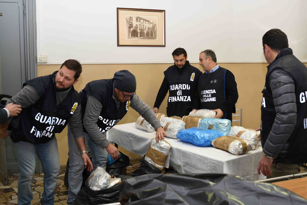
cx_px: 154
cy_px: 102
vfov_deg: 36.9
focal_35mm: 36
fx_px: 307
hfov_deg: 53.1
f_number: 4.5
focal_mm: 24
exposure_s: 1/60
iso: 640
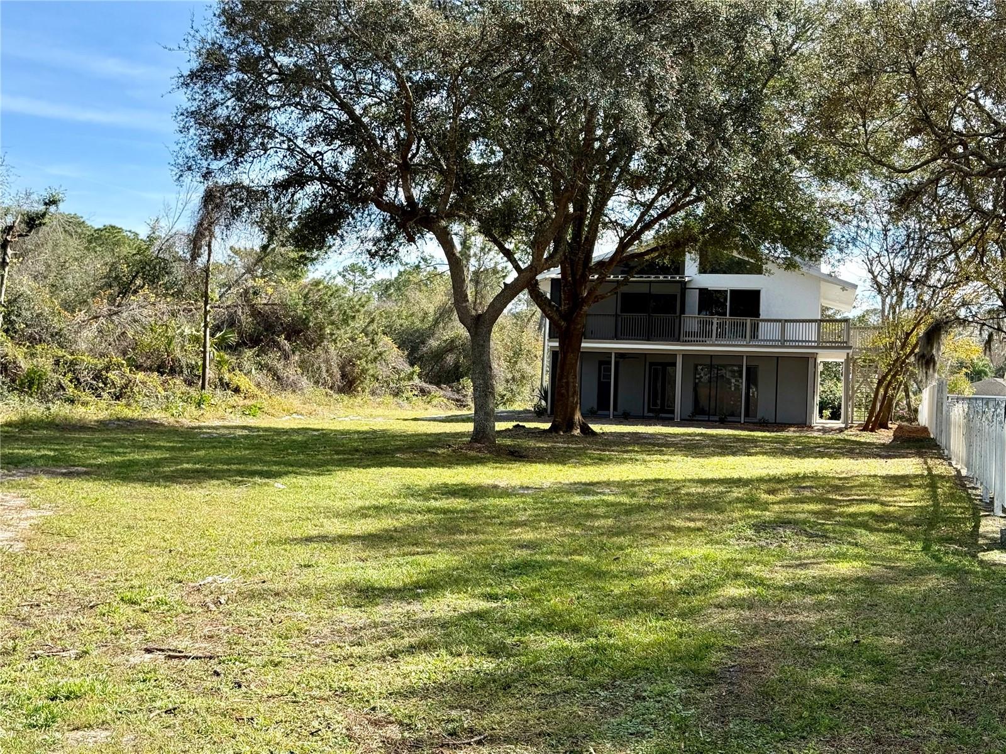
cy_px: 377
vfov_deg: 30.3
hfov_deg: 39.7
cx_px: 503
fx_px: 1395
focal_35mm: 48
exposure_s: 1/1980
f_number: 1.78
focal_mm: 6.76
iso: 80
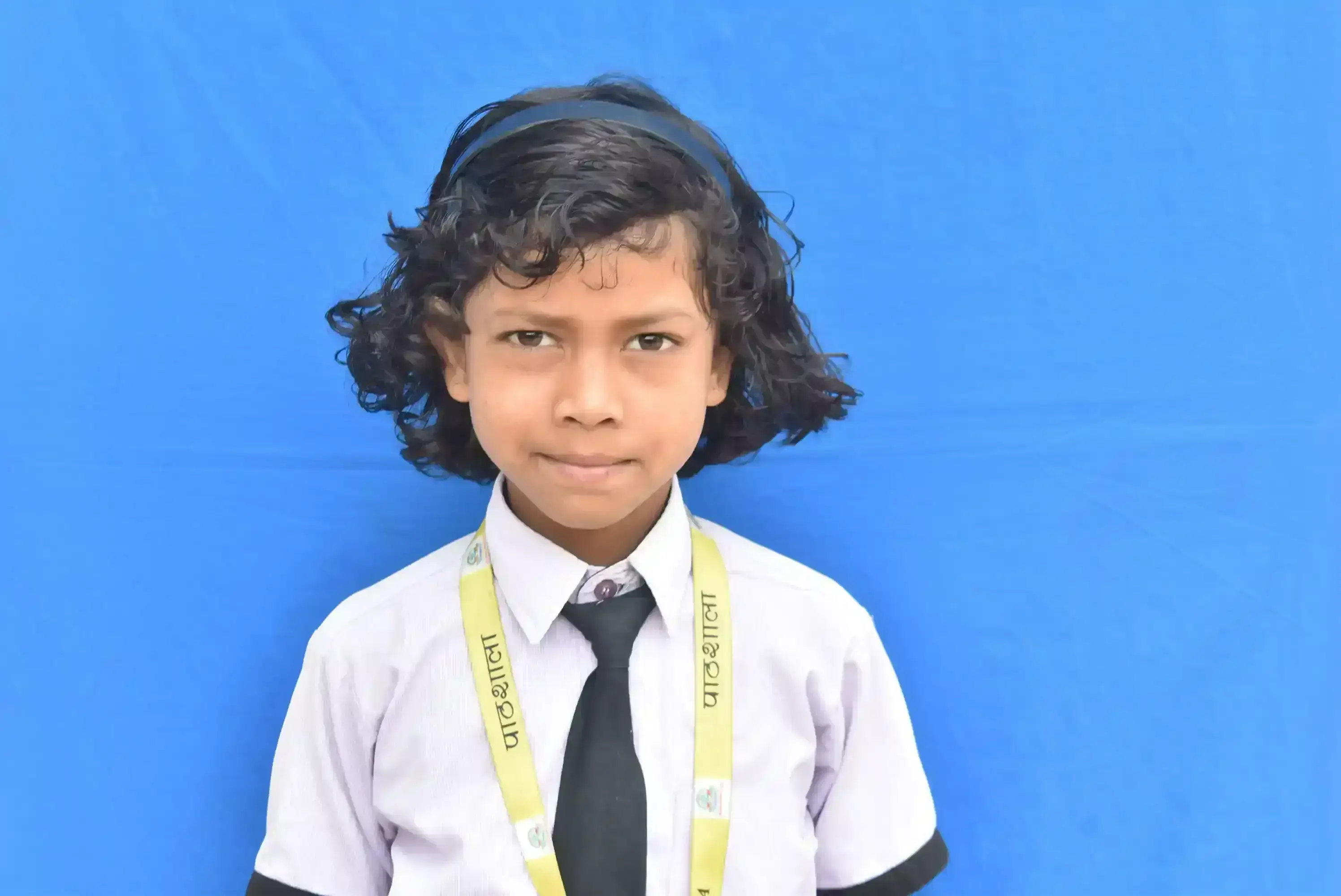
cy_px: 448
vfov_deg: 16.6
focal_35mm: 82
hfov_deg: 24.6
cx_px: 670
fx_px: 3075
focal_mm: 55
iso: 500
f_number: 8
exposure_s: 1/50
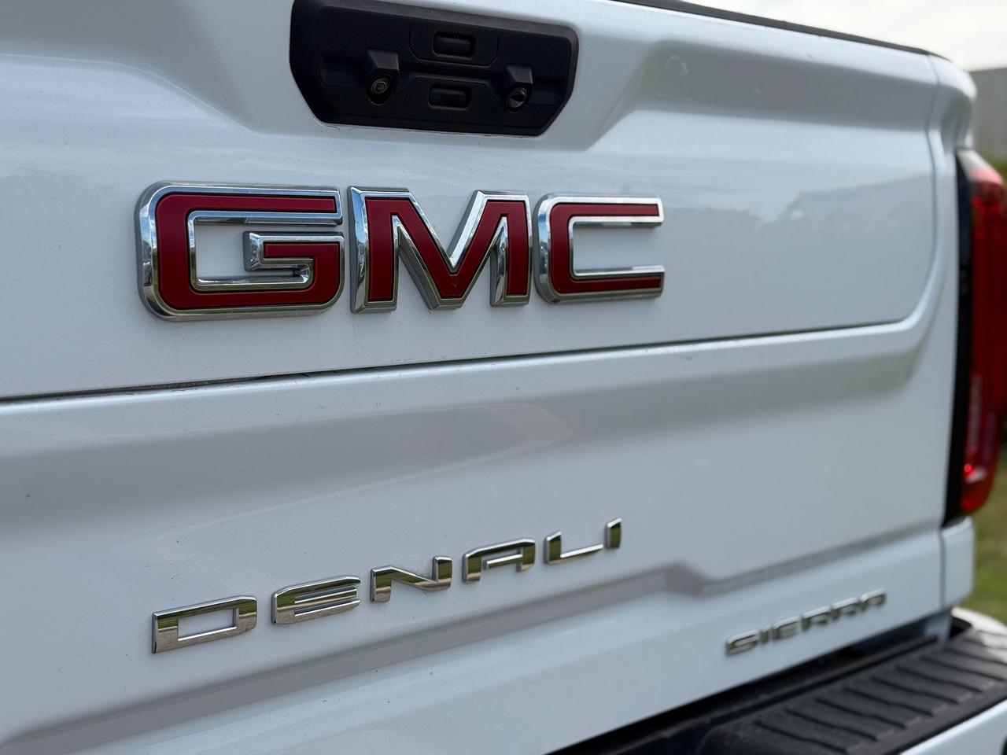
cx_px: 504
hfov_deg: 39.7
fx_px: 1396
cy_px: 378
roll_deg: +0.2
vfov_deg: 30.3
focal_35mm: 48
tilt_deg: -4.0
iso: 64
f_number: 1.78
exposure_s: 1/3378
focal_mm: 6.76
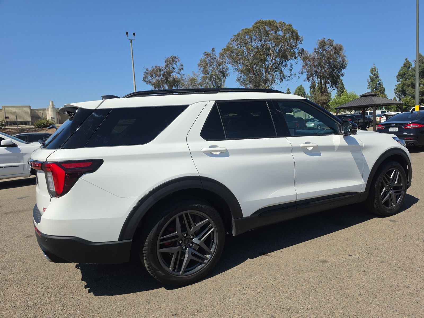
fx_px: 282
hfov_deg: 73.9
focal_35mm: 23
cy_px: 159
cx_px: 212
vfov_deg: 58.9
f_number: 1.4
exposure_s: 1/7940
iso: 63
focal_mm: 6.5
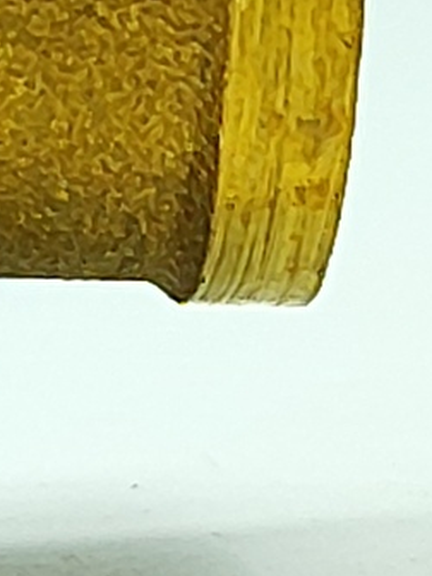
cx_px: -410
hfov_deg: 10.1
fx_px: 2280
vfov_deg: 14.0
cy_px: -99
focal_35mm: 137
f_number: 1.89
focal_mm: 5.89
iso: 160
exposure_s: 1/160
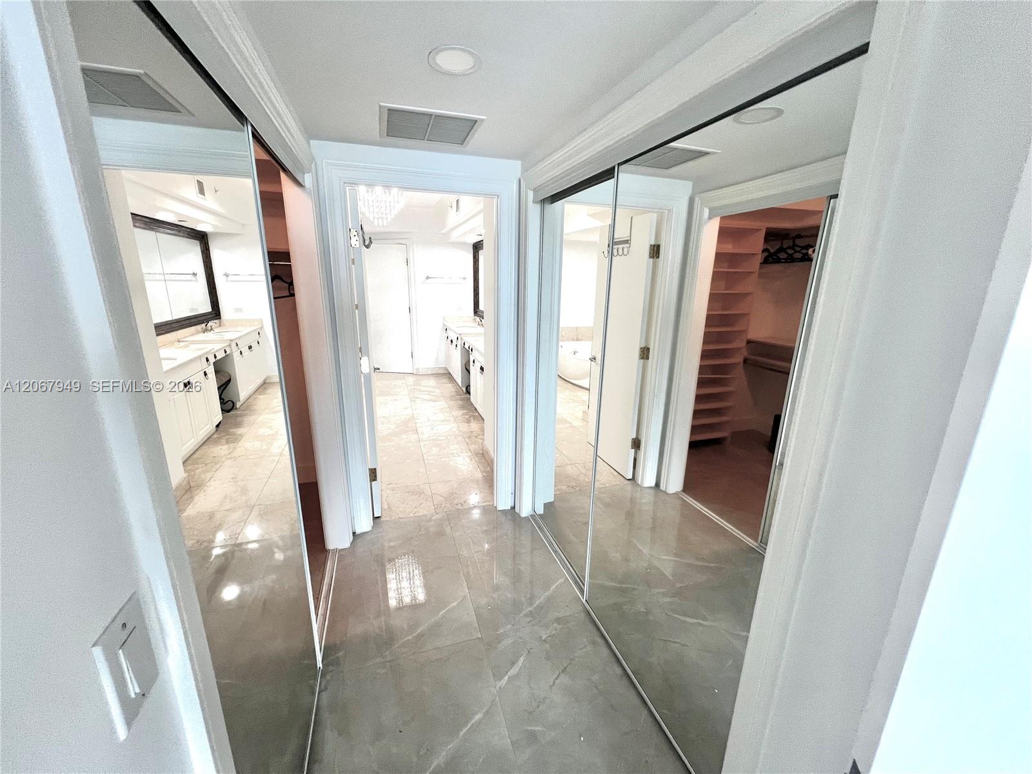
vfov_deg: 89.9
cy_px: 387
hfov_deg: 106.2
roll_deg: -1.4
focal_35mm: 13
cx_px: 516
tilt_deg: -14.8
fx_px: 388
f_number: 1.8
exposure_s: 1/120
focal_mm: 1.57
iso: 125
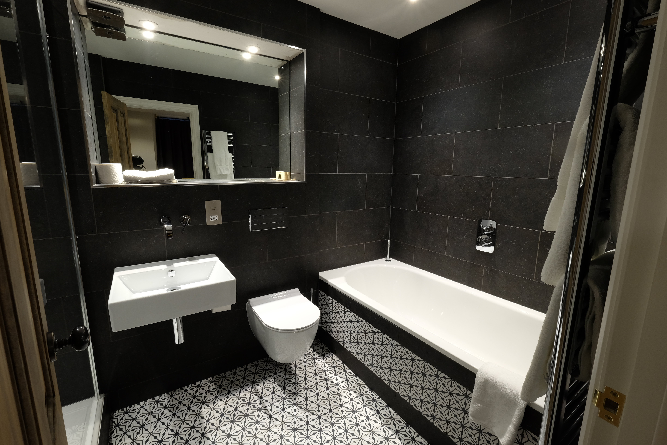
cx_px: 334
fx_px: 278
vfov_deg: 77.3
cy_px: 222
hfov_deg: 100.4
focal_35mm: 15
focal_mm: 10
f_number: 11
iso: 400
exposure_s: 1/2
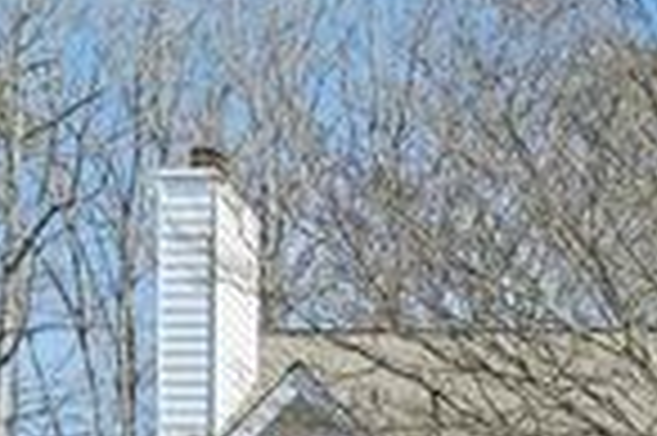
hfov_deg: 26.7
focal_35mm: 65
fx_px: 1185
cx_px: 828
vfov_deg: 19.5
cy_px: 542
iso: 400
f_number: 8
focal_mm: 19
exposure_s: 1/1000
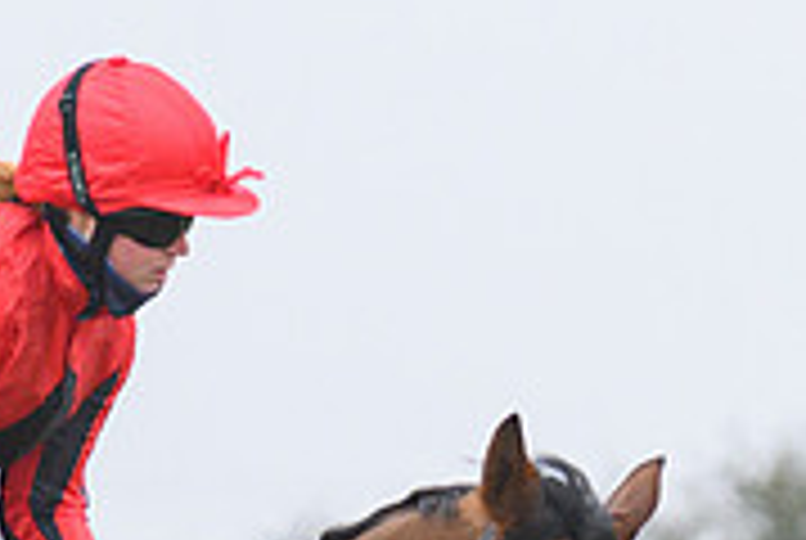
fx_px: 18008
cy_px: 685
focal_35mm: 803
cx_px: 303
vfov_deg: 1.7
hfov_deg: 2.6
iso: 1250
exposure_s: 1/1250
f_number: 5
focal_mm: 170
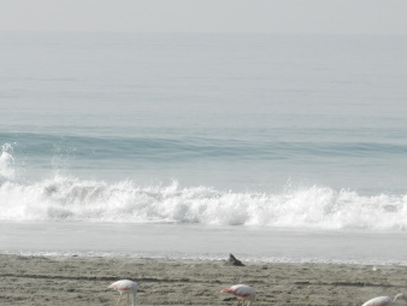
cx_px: 266
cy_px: 213
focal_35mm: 585
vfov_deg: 2.5
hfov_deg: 3.4
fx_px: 6883
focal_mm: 55
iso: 160
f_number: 5.4
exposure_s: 1/1000
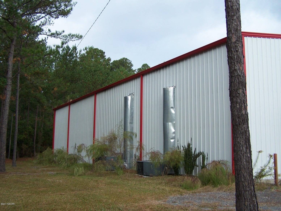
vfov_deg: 37.7
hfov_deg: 49.0
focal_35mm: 38
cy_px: 106
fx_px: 308
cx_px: 140
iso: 80
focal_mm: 6.3
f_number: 2.8
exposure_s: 1/350
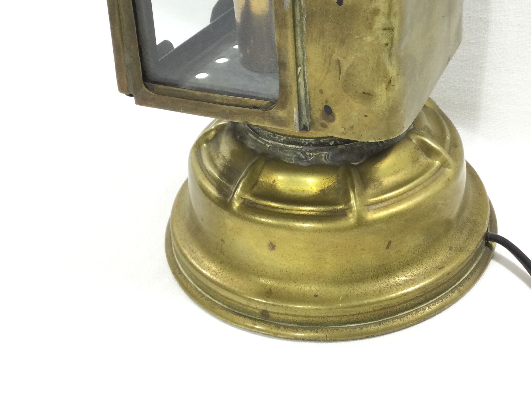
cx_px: 315
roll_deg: +1.8
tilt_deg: -19.0
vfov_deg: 28.0
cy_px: 37
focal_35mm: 50
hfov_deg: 38.1
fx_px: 767
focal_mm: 3.3
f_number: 2.4
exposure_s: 1/33
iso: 40
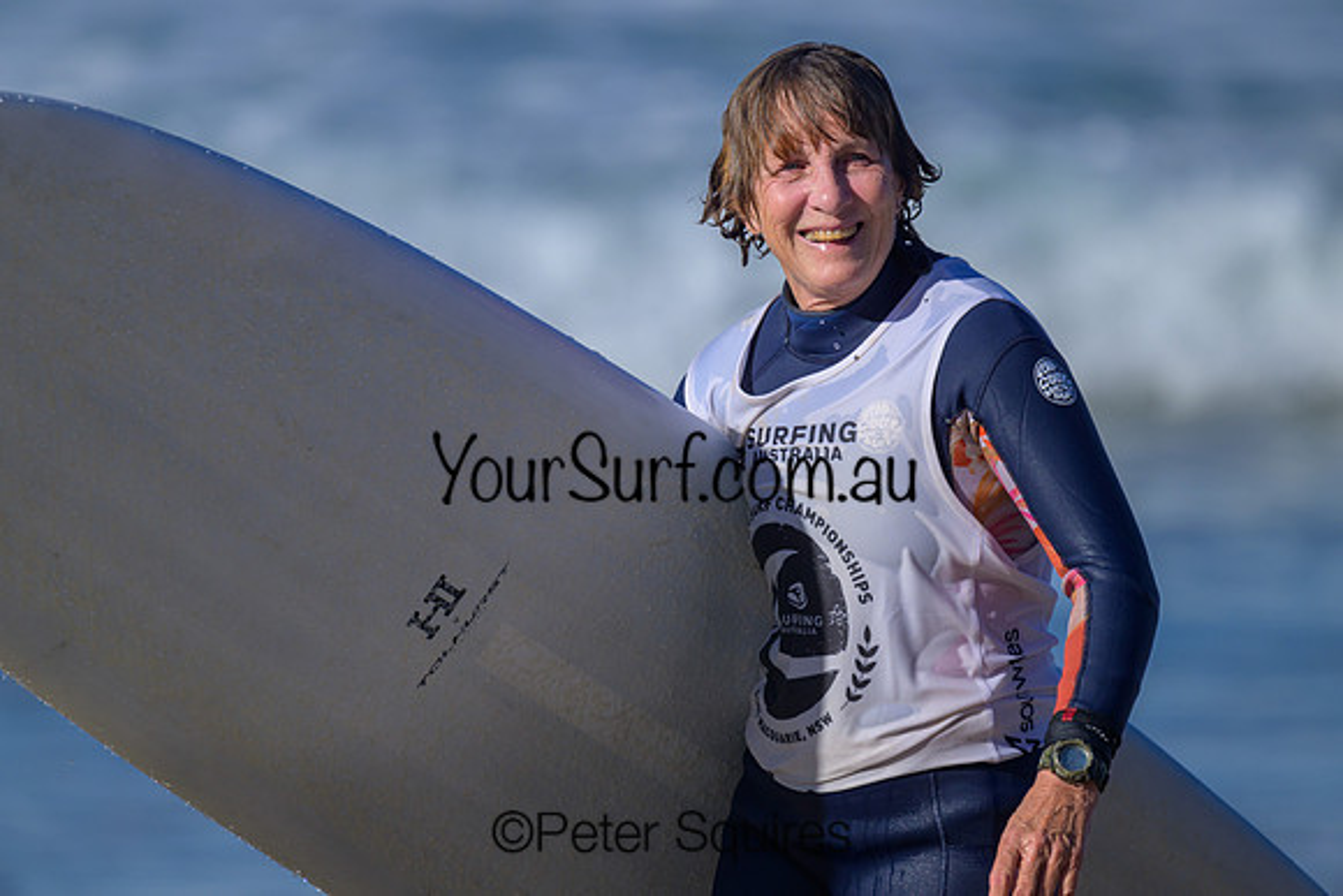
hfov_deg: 1.8
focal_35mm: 1159
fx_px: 43246
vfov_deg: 1.2
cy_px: 432
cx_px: 695
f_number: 9
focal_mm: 1120
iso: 640
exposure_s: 1/2000
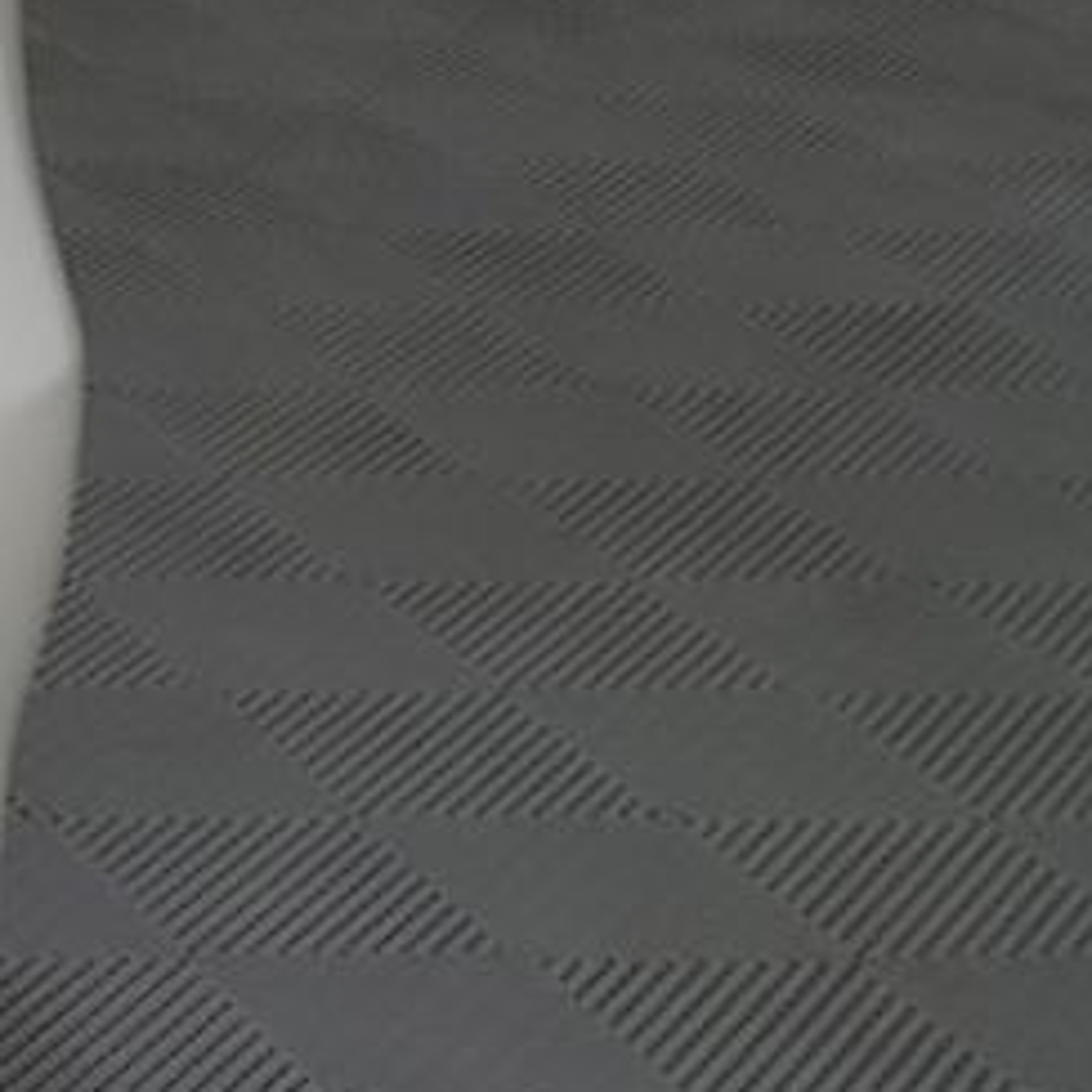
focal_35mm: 139
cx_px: -2090
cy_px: -349
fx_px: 4961
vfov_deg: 12.2
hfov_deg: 9.8
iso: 88
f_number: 1.8
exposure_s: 1/59
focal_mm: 6.7
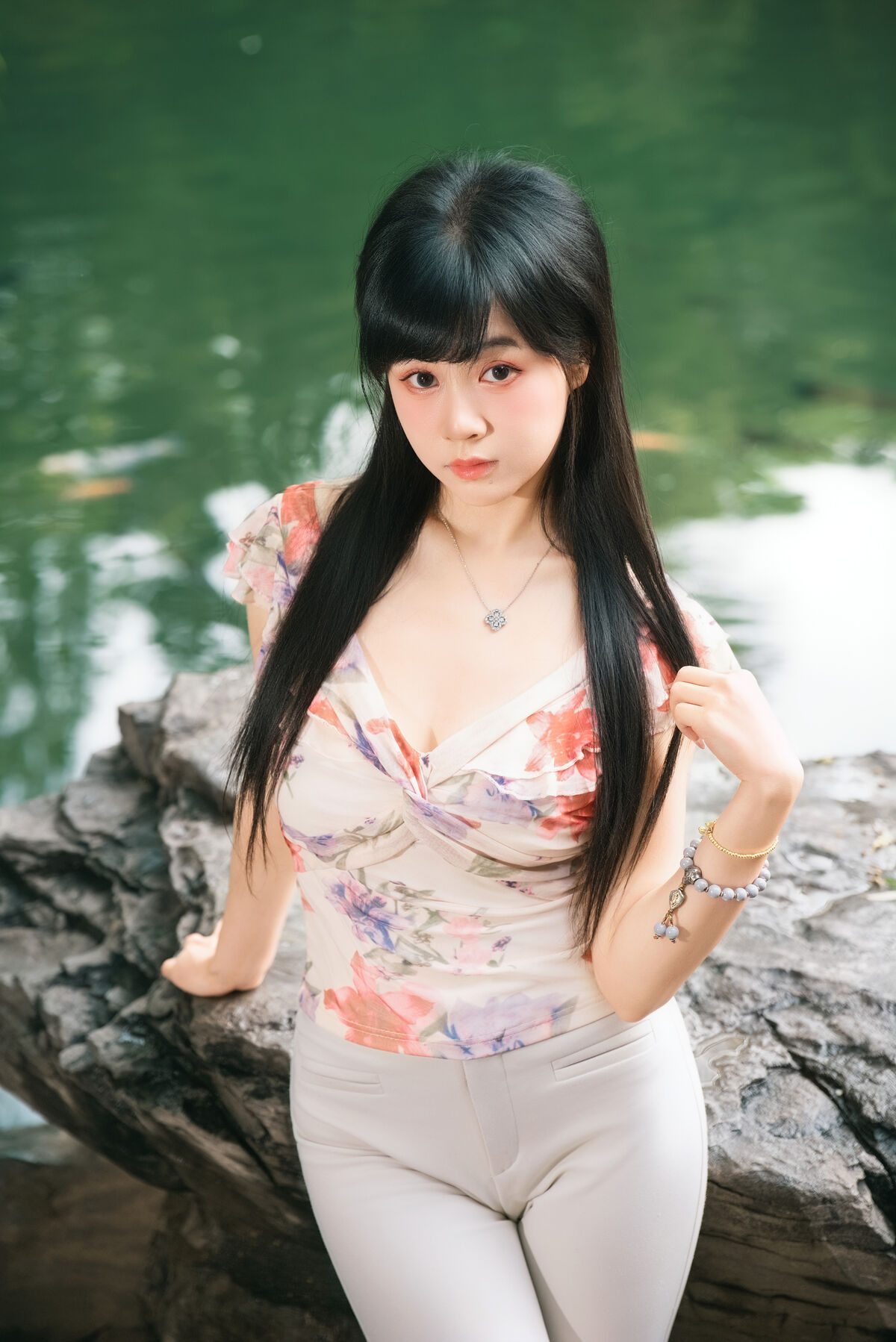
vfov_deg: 23.4
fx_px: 3245
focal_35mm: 87
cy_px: 671
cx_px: 448
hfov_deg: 15.7
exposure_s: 1/125
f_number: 4
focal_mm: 87
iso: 800
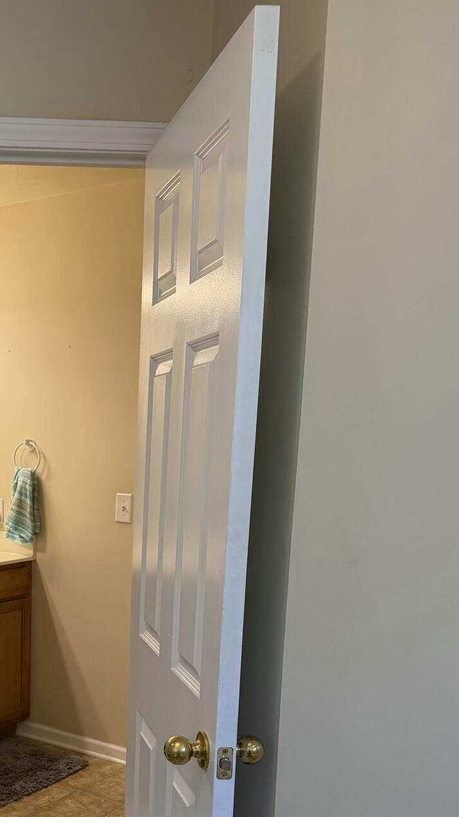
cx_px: 26
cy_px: 628
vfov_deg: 47.3
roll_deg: +0.2
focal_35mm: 41
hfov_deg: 27.7
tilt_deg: -10.5
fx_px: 887
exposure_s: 1/183
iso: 200
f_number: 1.78
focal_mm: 6.76
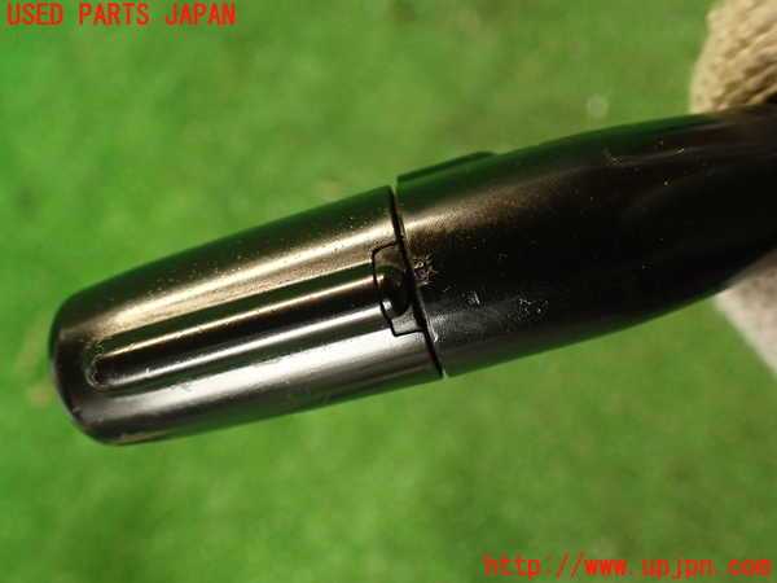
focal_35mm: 32
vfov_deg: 44.2
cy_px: 292
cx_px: 388
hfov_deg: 56.8
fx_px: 718
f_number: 2.4
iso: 320
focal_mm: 5.79
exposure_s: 1/30
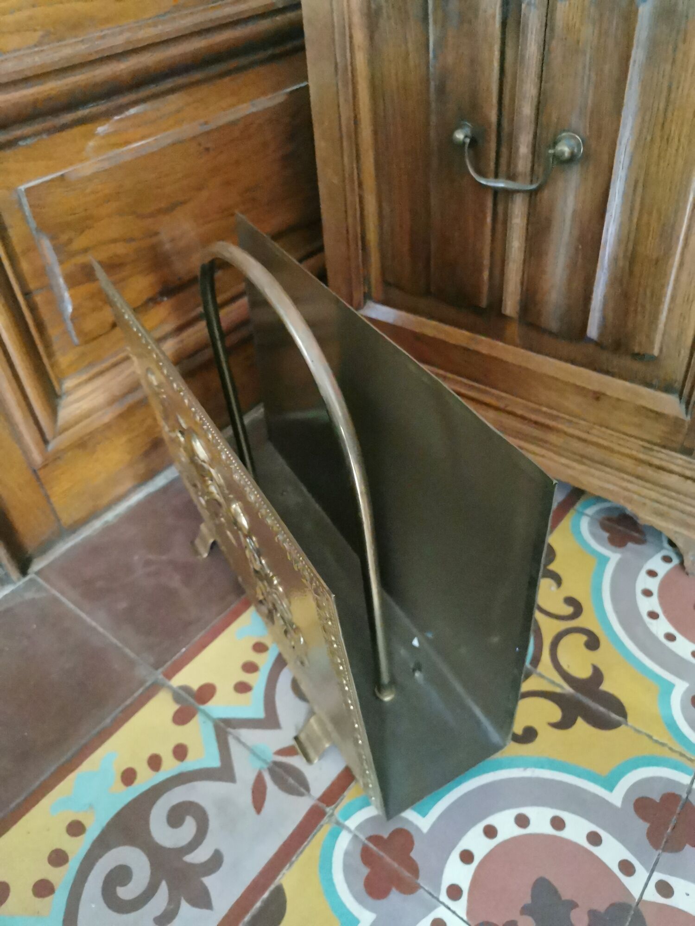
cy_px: 463
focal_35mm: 27
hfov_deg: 51.4
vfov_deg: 65.3
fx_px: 723
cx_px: 348
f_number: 1.8
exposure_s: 1/16.7
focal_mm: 5.58
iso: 3200
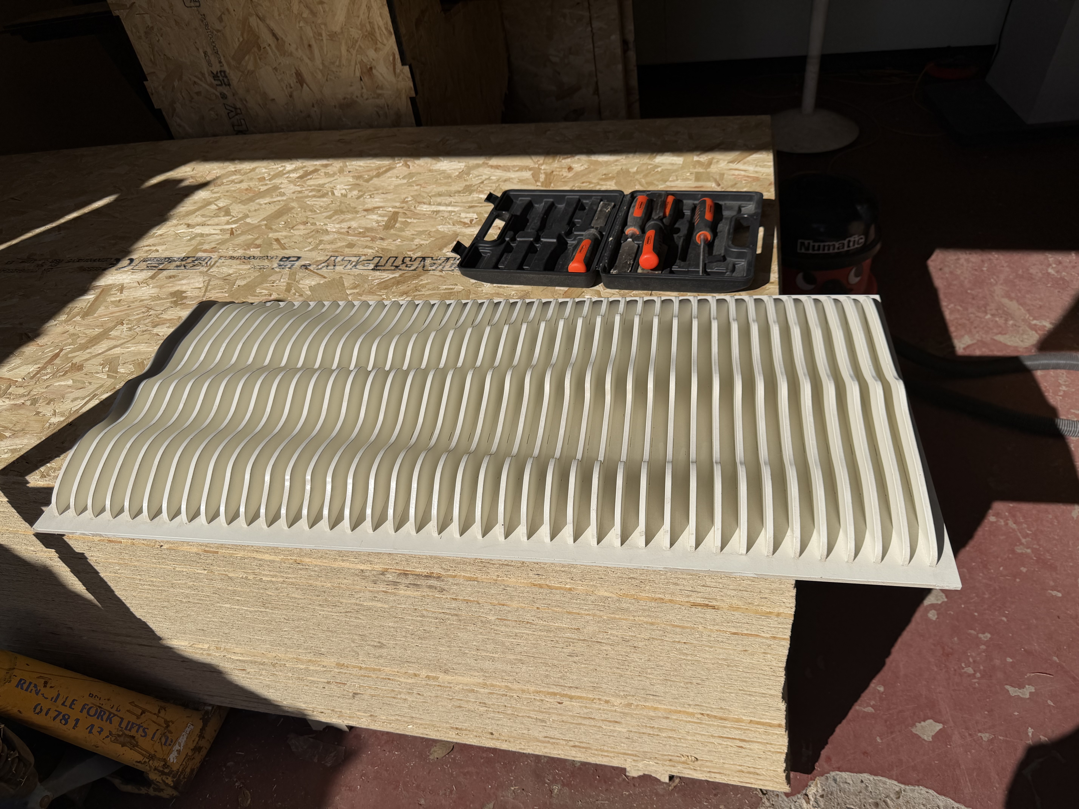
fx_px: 748
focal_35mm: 24
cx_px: 540
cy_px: 404
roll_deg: +9.2
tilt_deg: -39.6
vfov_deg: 56.8
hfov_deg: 71.6
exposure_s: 1/14286
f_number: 1.78
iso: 80
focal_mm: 6.76
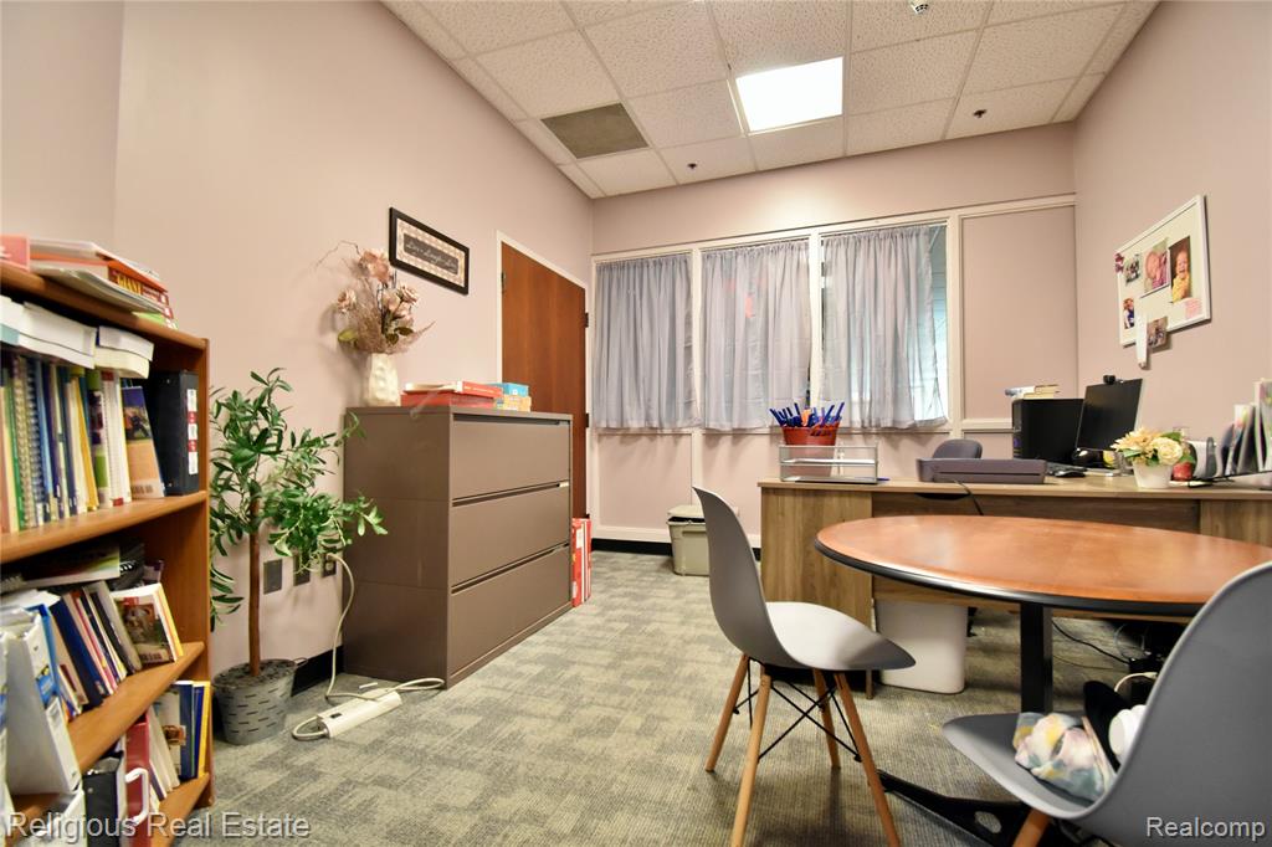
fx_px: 530
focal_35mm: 15
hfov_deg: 100.4
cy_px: 424
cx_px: 636
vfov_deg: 77.3
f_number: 4.5
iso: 1800
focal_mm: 10
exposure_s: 1/15
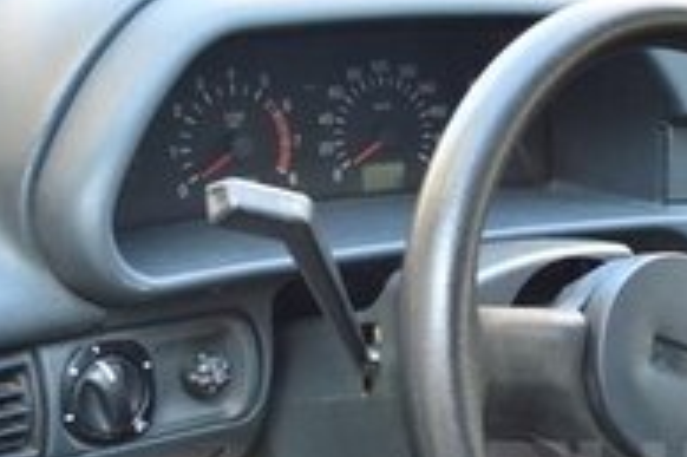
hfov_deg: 20.5
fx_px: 1754
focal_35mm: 92
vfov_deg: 14.5
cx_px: 850
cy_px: 494
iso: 400
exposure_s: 1/60
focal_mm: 18
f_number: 4
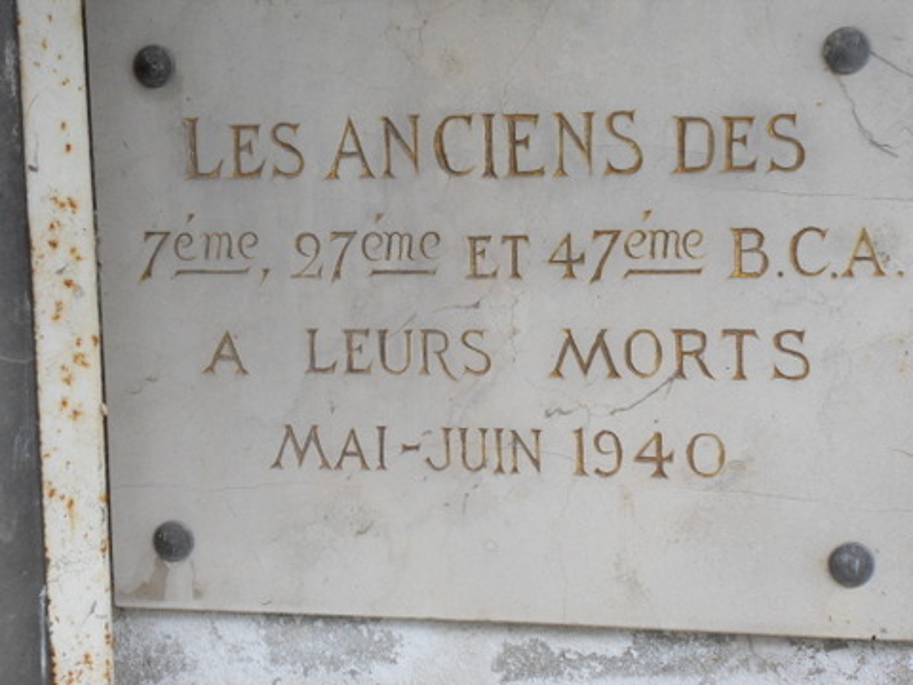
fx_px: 2822
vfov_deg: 13.8
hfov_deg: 18.4
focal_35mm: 107
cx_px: 456
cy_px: 342
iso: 160
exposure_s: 1/45
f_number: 5.6
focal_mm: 19.2
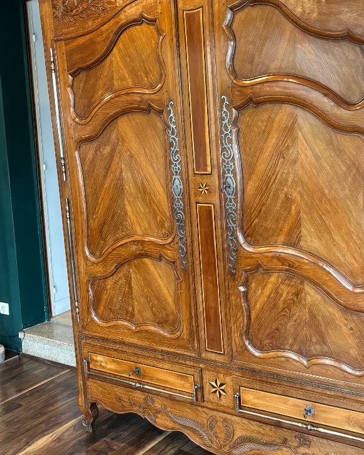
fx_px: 566
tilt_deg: -6.8
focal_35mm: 42
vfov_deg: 43.7
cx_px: 232
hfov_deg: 35.4
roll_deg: +2.1
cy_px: 192
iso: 500
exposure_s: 1/60
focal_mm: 5.96
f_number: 1.6
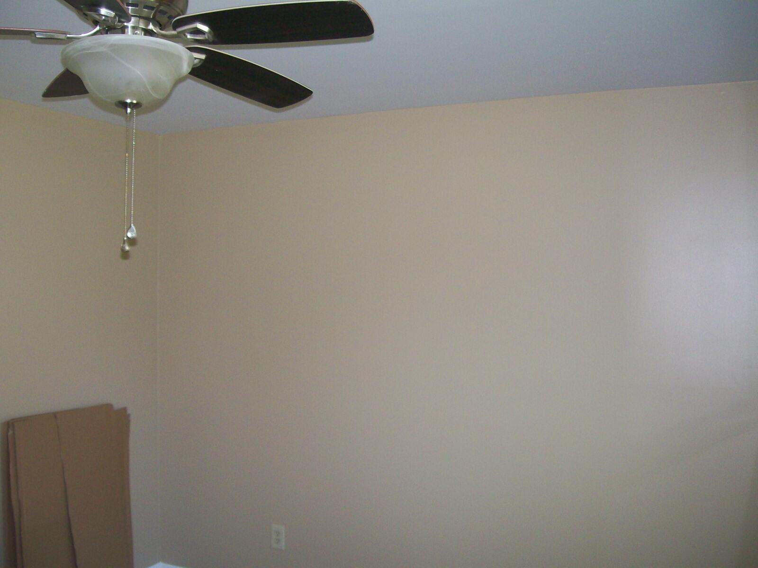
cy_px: 284
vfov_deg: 39.7
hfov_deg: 51.4
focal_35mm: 36
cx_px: 379
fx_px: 788
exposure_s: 1/64
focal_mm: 6
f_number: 2.7
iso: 140
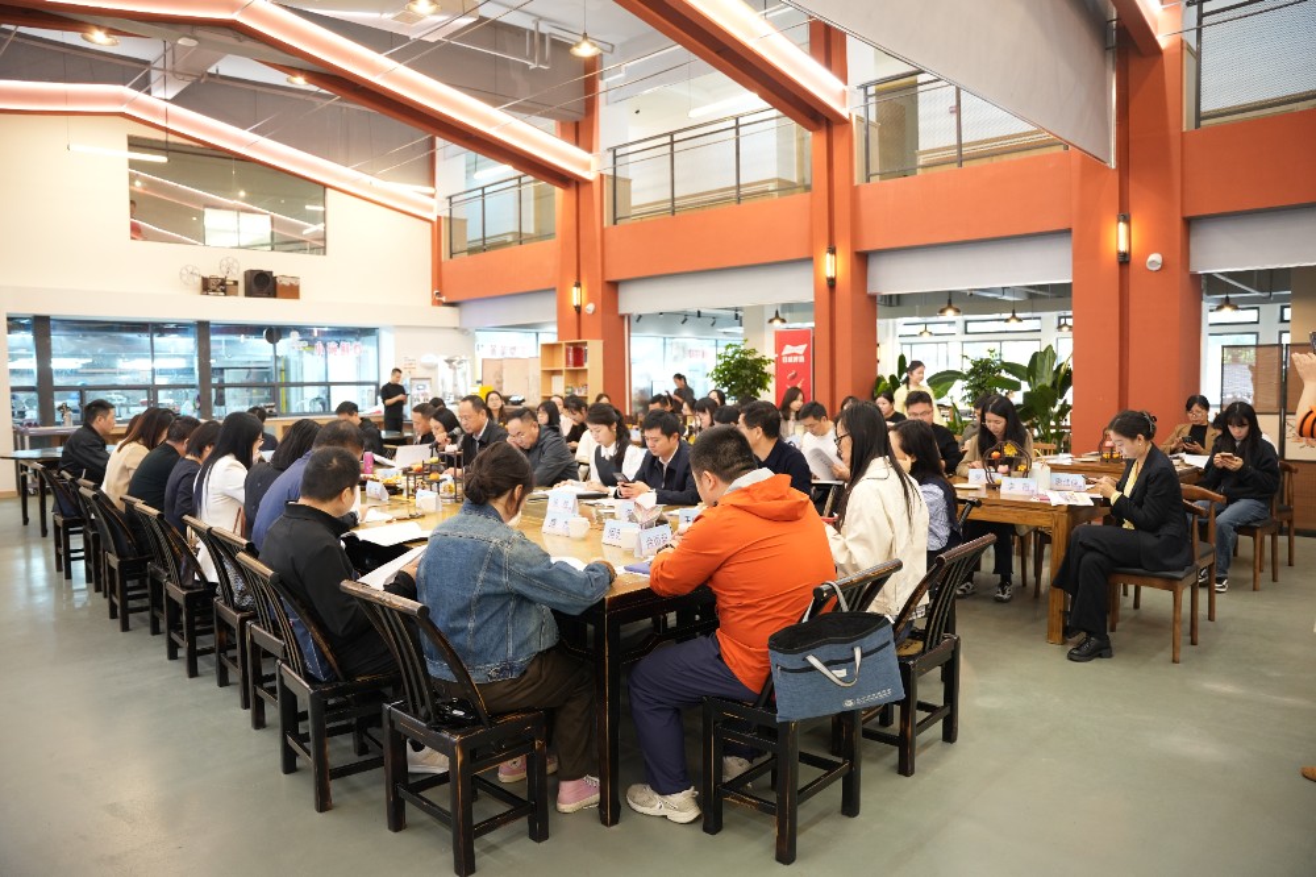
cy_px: 438
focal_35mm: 24
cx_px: 658
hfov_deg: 73.8
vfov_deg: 53.1
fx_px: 877
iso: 1250
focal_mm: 24
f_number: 2.8
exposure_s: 1/30
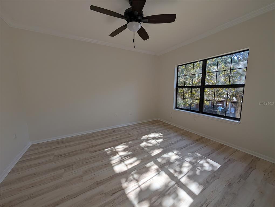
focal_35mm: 12
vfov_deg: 94.6
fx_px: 95
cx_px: 138
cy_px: 104
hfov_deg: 110.5
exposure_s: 1/741
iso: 50
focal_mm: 2.02
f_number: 1.7
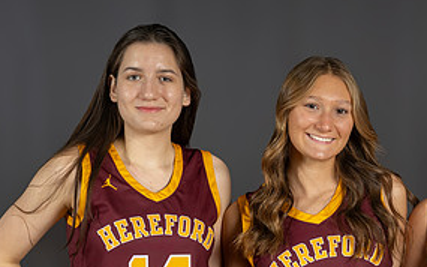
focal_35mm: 230
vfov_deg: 5.7
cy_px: 292
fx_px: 2676
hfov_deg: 9.0
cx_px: 466
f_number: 8
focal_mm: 82
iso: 200
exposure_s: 1/200
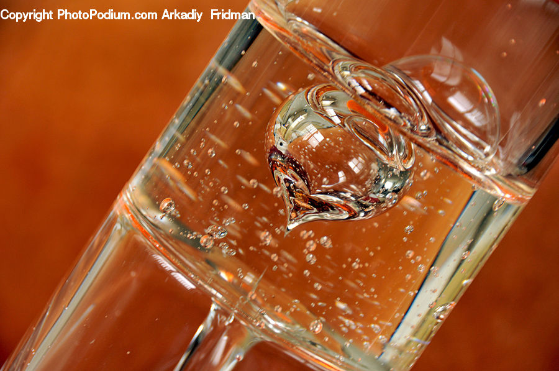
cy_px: 186
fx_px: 3139
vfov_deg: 6.8
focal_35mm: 202
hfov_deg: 10.2
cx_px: 280
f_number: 5.6
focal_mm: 135
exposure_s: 1/13
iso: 200
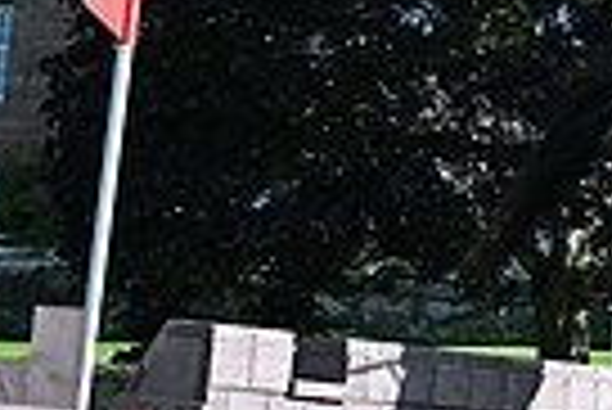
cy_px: 43
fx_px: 4135
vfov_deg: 5.7
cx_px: 1246
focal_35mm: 243
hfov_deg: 8.1
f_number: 4.5
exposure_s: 1/1250
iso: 360
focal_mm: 57
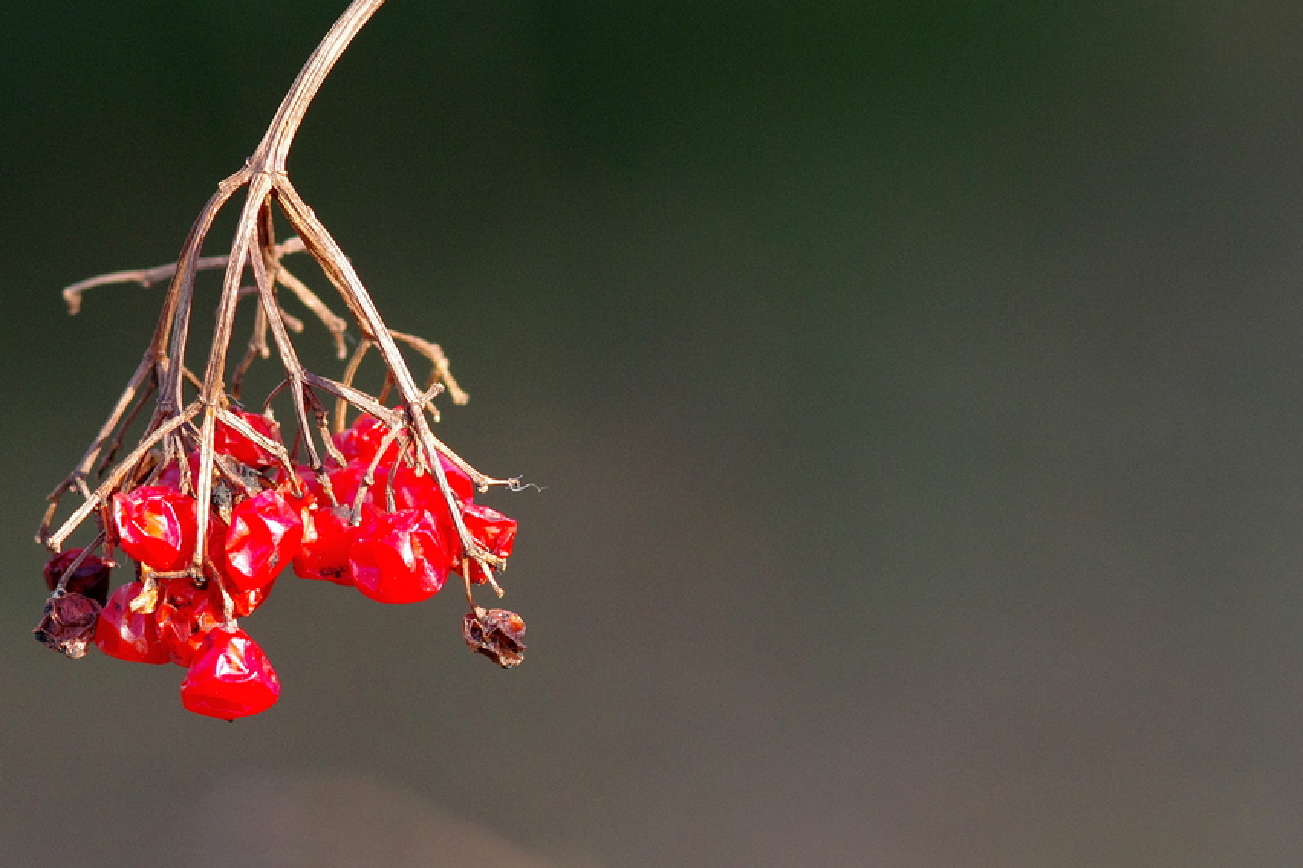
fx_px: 15924
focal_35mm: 440
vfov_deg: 3.1
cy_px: 467
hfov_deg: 4.7
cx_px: 515
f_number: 5
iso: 1250
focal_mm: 200
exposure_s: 1/500
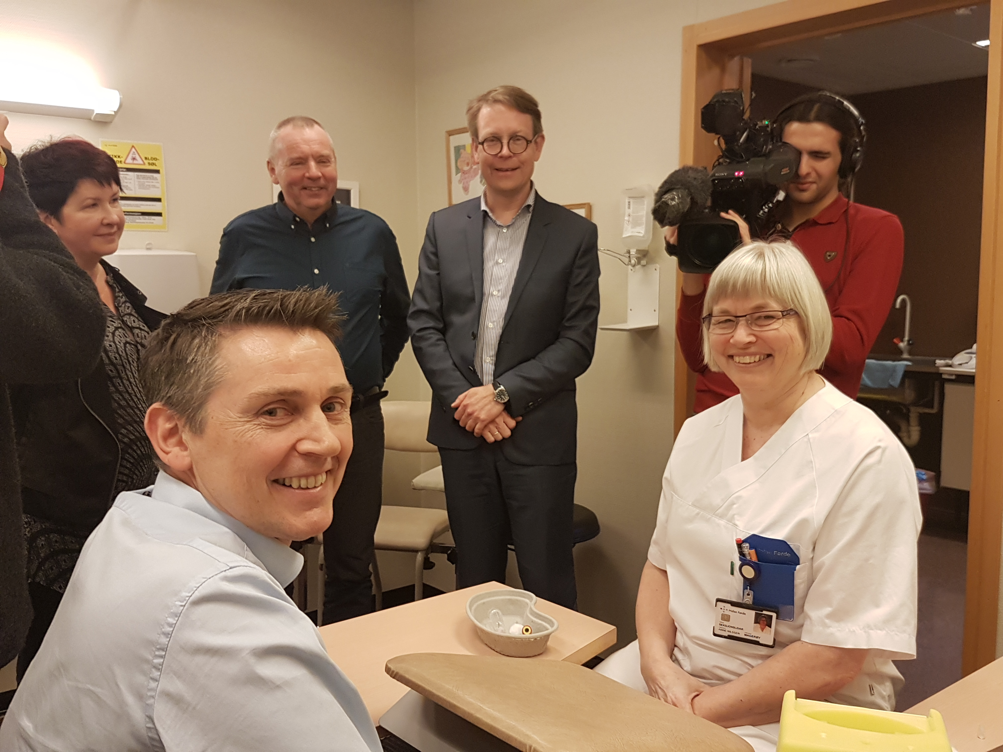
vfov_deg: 53.1
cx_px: 502
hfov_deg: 67.3
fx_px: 753
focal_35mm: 26
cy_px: 376
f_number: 1.7
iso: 125
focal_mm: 4.2
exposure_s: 1/50
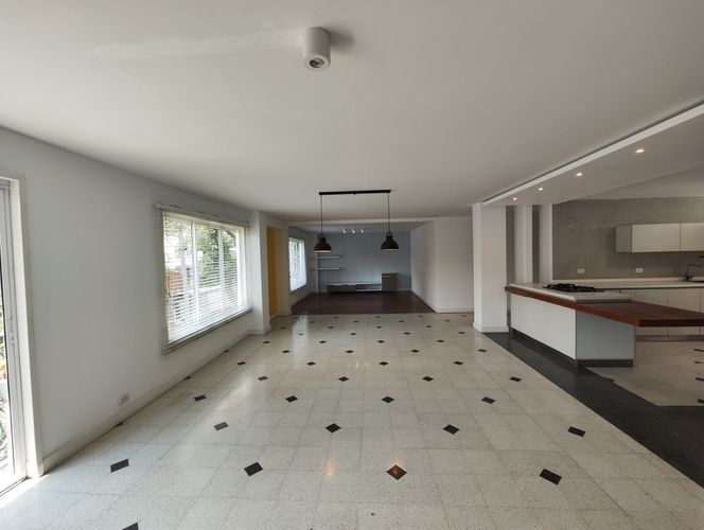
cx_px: 352
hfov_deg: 102.0
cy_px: 265
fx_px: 285
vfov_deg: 85.8
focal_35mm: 14
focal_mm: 2.16
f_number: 2.2
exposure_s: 1/60
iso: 123
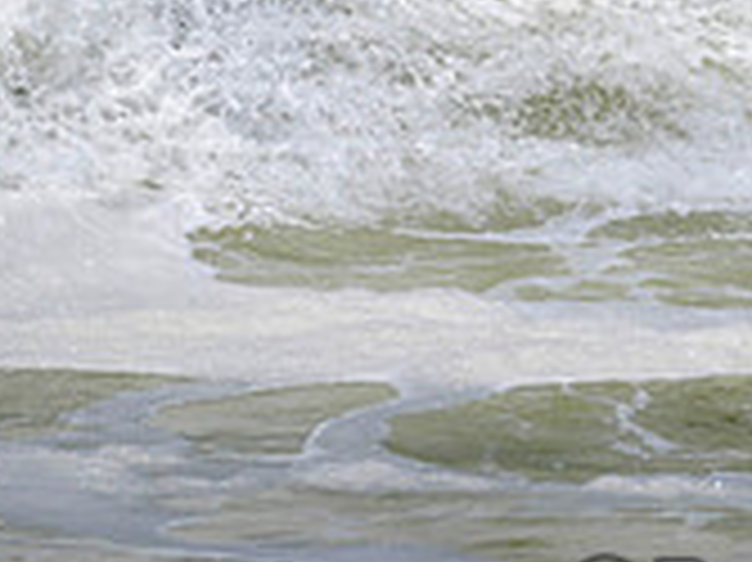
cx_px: 914
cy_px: -151
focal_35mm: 2676
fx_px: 58092
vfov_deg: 0.6
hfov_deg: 0.7
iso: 400
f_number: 11
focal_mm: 800
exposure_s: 1/2000
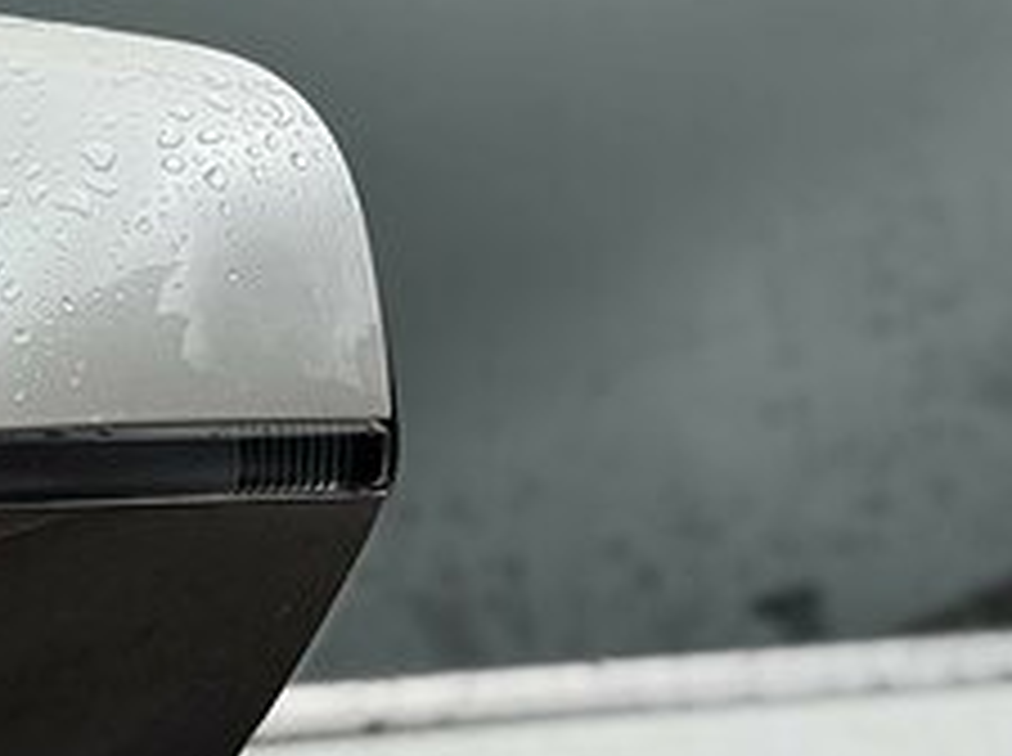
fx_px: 3415
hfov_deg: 16.2
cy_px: 850
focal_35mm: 117
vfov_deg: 12.4
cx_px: -198
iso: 64
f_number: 1.78
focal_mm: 6.76
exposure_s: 1/268
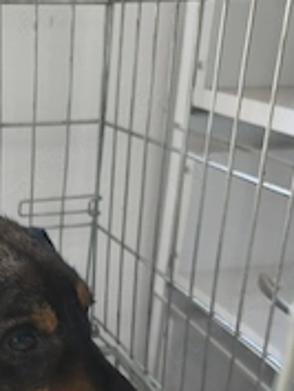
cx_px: 4
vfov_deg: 34.8
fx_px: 588
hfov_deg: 26.6
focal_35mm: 52
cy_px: 349
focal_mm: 6.18
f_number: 1.65
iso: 2000
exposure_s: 1/33.3
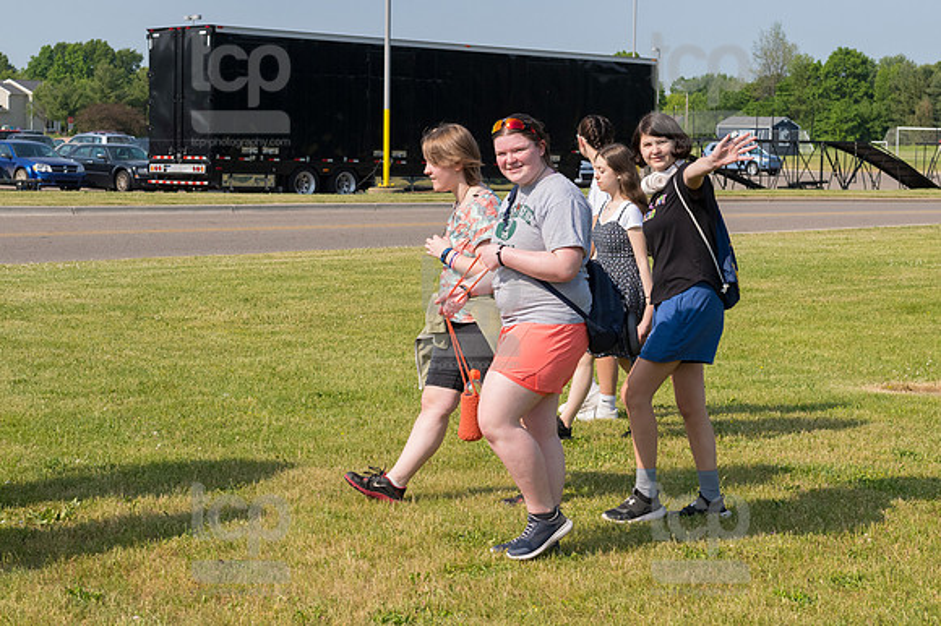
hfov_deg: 27.0
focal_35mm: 75
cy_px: 313
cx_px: 470
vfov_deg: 18.2
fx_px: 1959
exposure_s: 1/2000
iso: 640
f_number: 6.3
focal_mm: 50
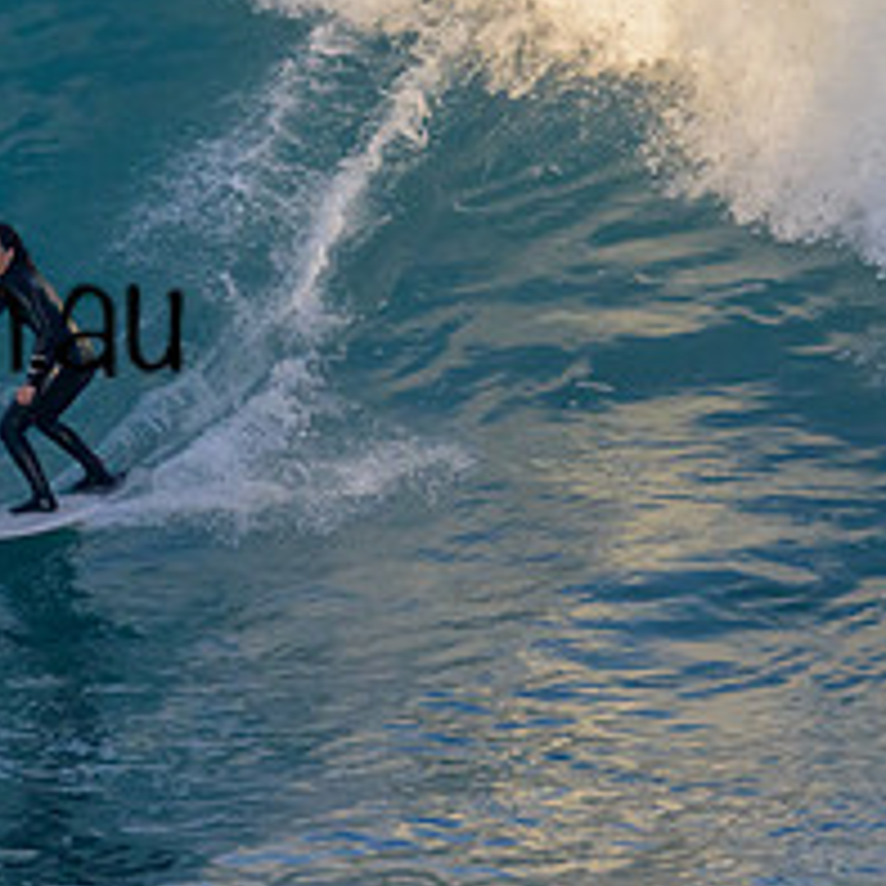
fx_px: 39788
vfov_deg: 1.3
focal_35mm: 1374
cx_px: -292
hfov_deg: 1.3
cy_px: 268
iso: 4000
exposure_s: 1/2000
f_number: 11
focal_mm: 550
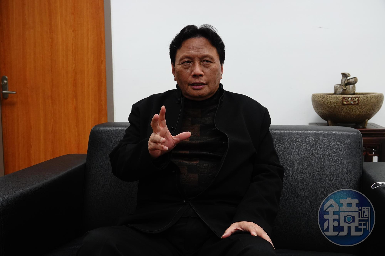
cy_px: 128
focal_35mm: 39
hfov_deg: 49.6
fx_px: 417
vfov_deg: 34.2
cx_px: 192
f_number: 3.2
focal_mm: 14.16
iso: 500
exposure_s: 1/60
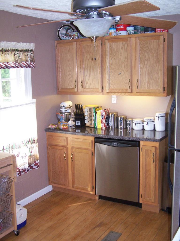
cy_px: 120
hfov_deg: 33.6
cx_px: 90
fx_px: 298
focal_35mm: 43
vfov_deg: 43.9
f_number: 2.9
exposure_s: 1/60
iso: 140
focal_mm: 7.1
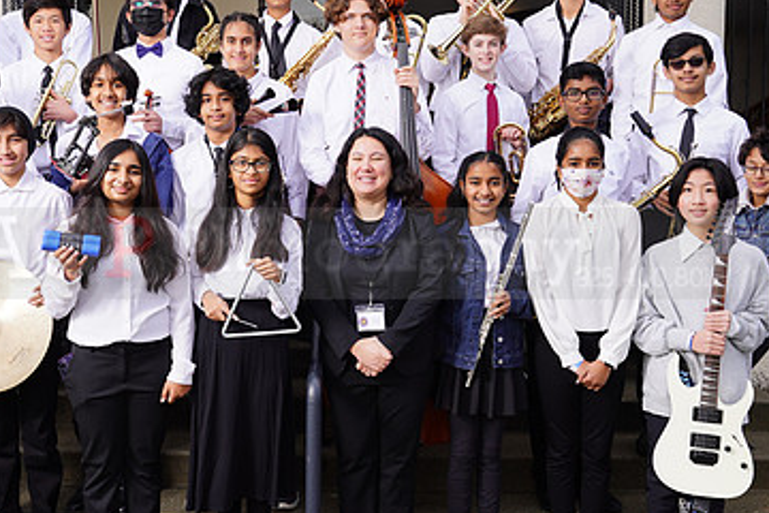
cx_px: 318
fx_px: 1068
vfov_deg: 27.0
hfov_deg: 39.5
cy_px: 236
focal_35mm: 50
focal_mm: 31
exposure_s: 1/200
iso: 200
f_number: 6.3
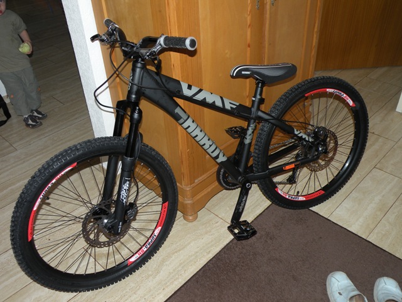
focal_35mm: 33
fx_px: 383
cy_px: 151
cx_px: 201
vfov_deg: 42.9
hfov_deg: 55.4
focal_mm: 5.8
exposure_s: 1/60
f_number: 3.2
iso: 64
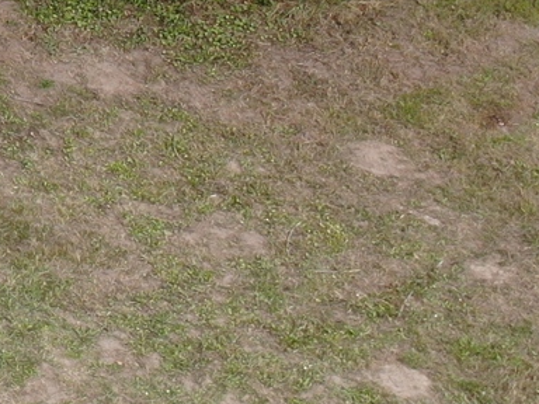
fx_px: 1946
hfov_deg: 12.5
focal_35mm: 125
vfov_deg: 10.3
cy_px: -552
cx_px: -737
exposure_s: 1/98.2
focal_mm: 4.5
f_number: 2.8
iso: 100
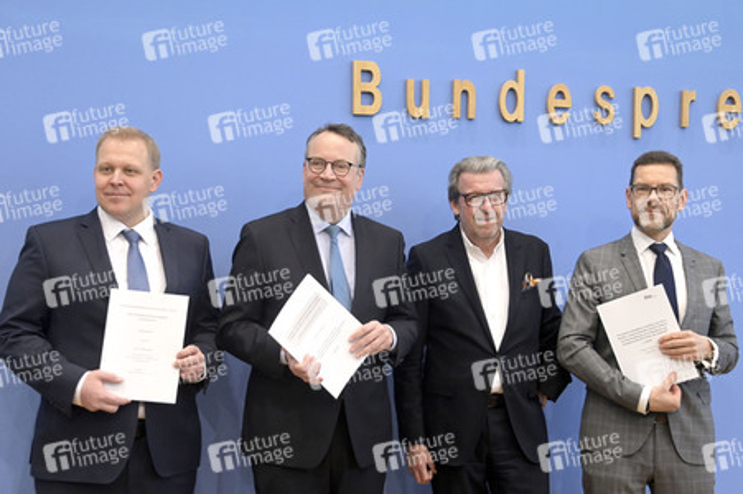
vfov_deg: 24.2
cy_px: 247
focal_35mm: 56
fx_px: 1155
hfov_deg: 35.7
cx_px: 372
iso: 3200
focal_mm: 56
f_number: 5
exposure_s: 1/320
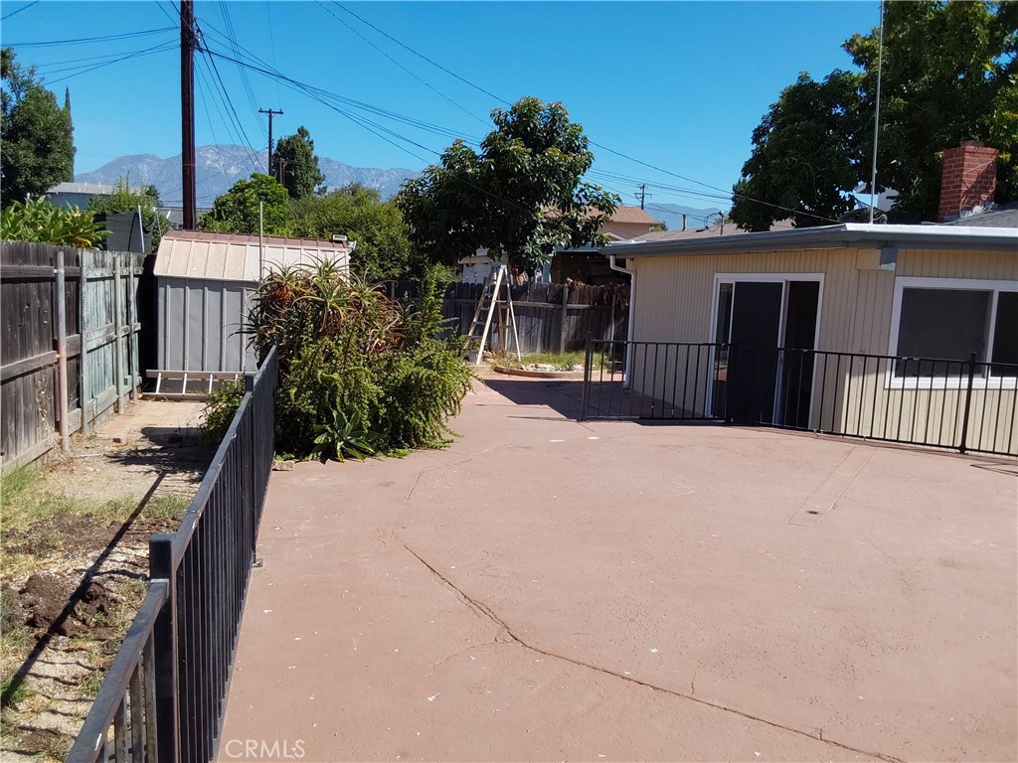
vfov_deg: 49.7
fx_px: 823
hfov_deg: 63.4
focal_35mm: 28
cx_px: 509
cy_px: 382
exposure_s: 1/2148
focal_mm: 2.91
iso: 50
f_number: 1.9
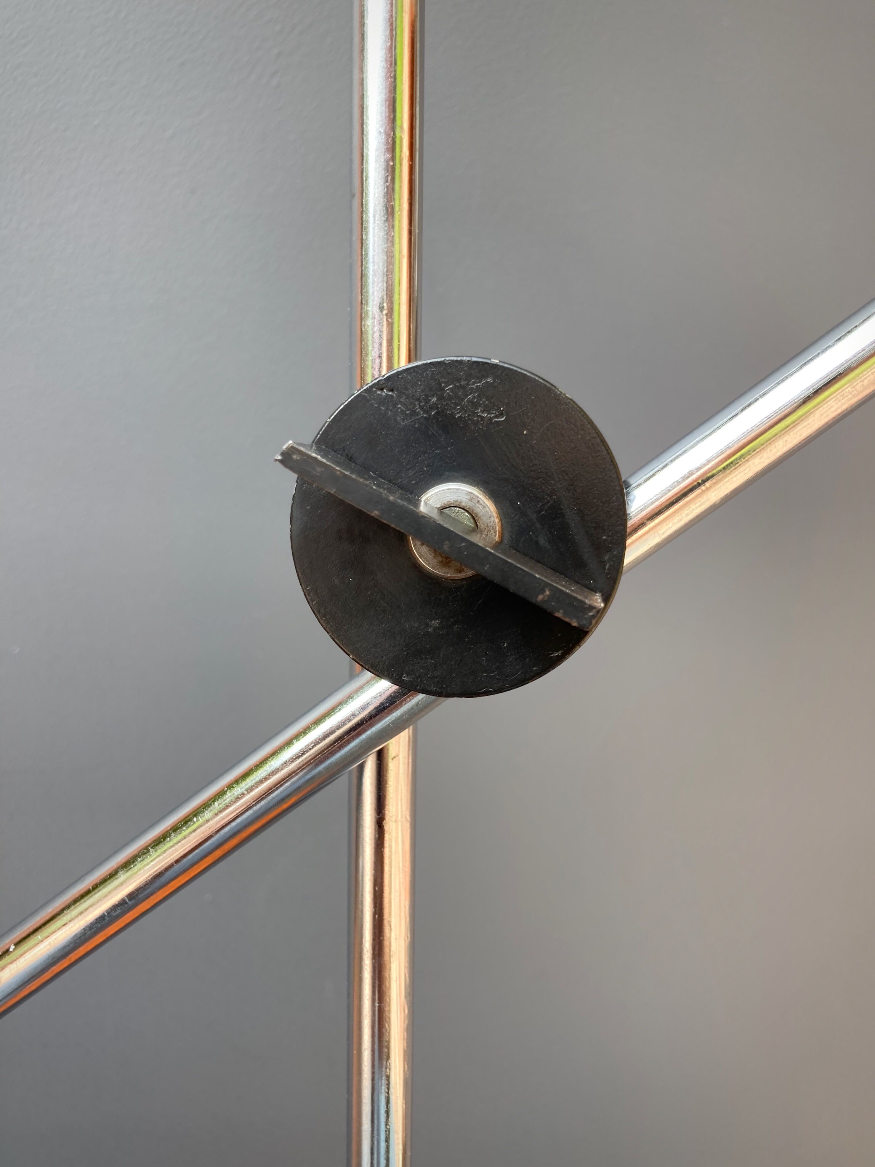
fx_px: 944
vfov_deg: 63.4
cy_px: 584
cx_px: 438
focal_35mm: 28
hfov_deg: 49.7
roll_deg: +0.0
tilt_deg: -5.3
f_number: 1.8
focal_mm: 3.99
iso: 20
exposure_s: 1/127
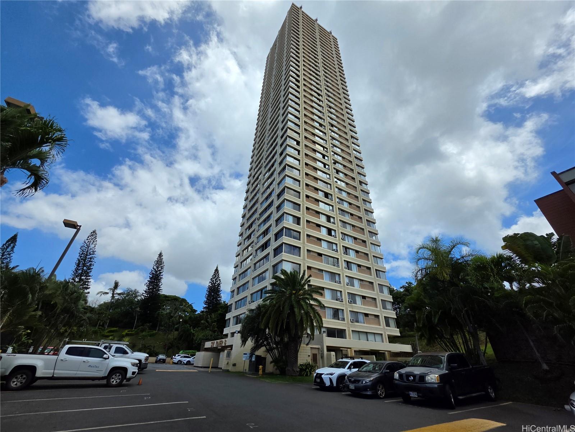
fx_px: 216
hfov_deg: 106.2
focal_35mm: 13
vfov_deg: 89.9
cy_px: 216
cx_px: 288
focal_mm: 2.2
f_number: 1.9
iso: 32
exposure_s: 1/3399
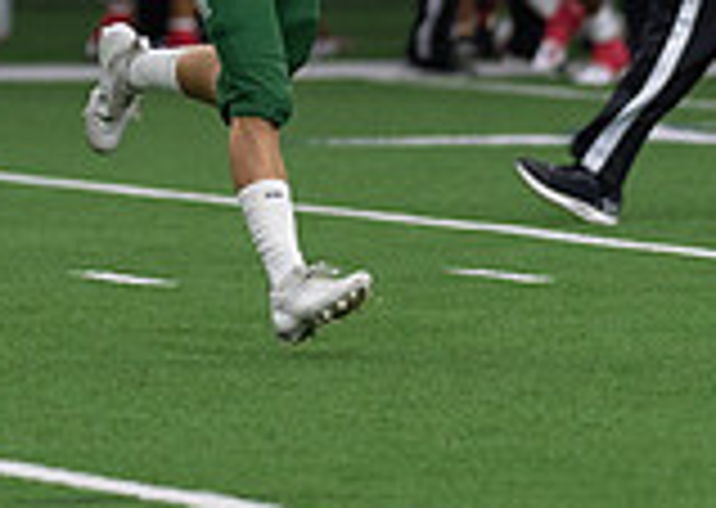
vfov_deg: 2.0
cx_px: 209
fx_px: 14576
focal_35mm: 718
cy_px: -218
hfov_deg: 2.8
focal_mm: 135
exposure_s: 1/1250
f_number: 1.8
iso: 1000
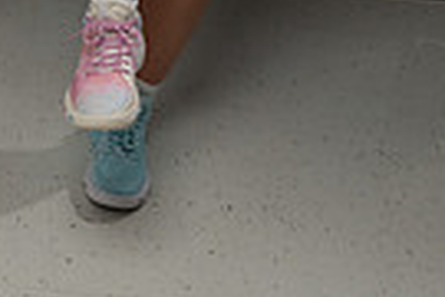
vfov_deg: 10.3
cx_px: 53
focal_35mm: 117
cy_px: -403
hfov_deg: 17.3
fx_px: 1446
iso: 400
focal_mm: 35
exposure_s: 1/250
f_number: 8
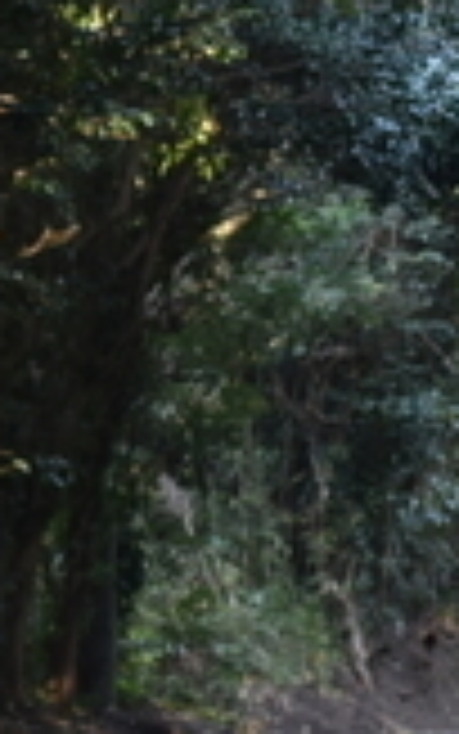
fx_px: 9459
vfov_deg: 4.4
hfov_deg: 2.8
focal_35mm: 473
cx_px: 454
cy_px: 122
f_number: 7.1
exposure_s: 1/15
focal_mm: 42
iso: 100
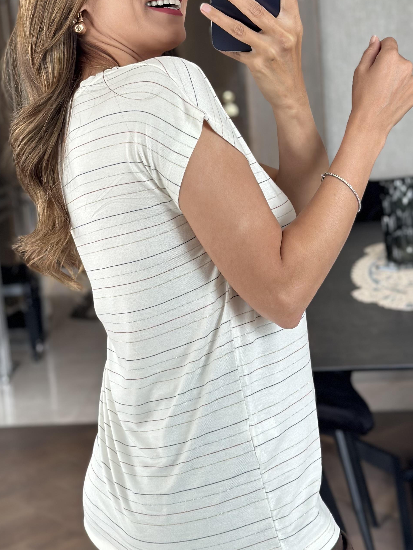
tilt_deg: -17.2
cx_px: 162
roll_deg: +5.3
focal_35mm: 76
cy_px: 229
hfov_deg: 19.4
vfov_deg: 25.6
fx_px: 1209
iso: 125
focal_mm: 6.86
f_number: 1.78
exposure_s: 1/67
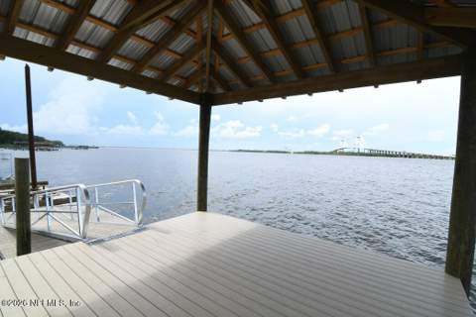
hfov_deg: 96.7
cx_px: 238
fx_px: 212
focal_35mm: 16
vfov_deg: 73.7
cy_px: 158
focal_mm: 11
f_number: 8
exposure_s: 1/160
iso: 125
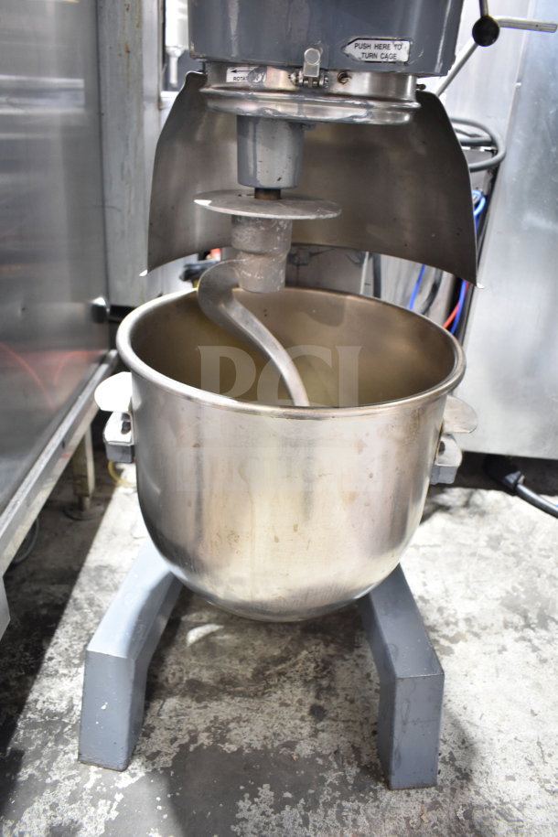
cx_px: 279
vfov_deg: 67.4
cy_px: 418
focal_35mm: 27
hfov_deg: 47.9
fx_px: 628
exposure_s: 1/30
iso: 1400
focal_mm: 18
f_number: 3.5
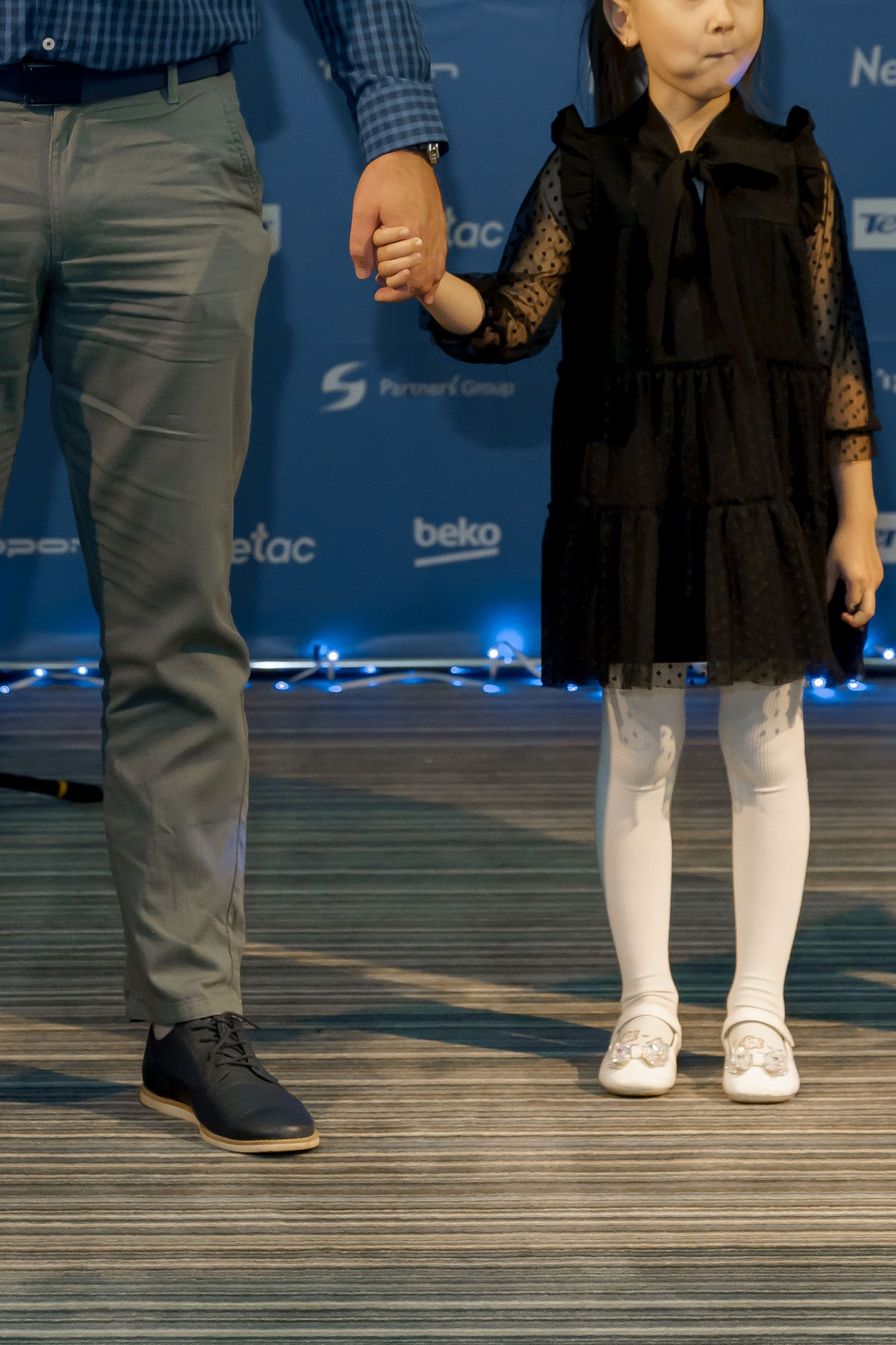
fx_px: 5826
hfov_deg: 8.8
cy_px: 192
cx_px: 245
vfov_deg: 13.1
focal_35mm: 156
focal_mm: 79
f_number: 5
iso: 3200
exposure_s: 1/125
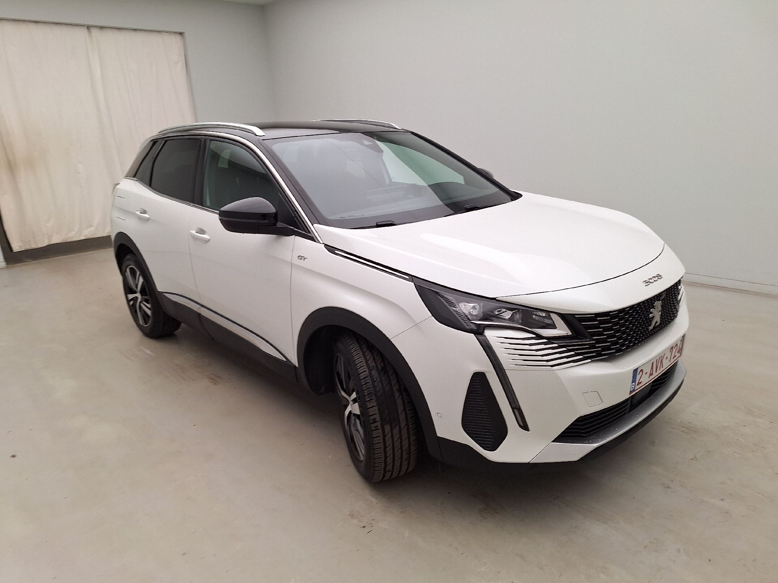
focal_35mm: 23
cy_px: 292
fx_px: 517
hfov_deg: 73.9
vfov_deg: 58.9
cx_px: 389
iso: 40
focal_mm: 5.54
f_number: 1.8
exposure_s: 1/128
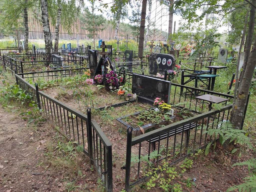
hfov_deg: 67.3
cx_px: 128
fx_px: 192
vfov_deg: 53.1
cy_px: 96
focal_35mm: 26
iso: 132
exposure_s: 1/120
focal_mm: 4.77
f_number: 1.75
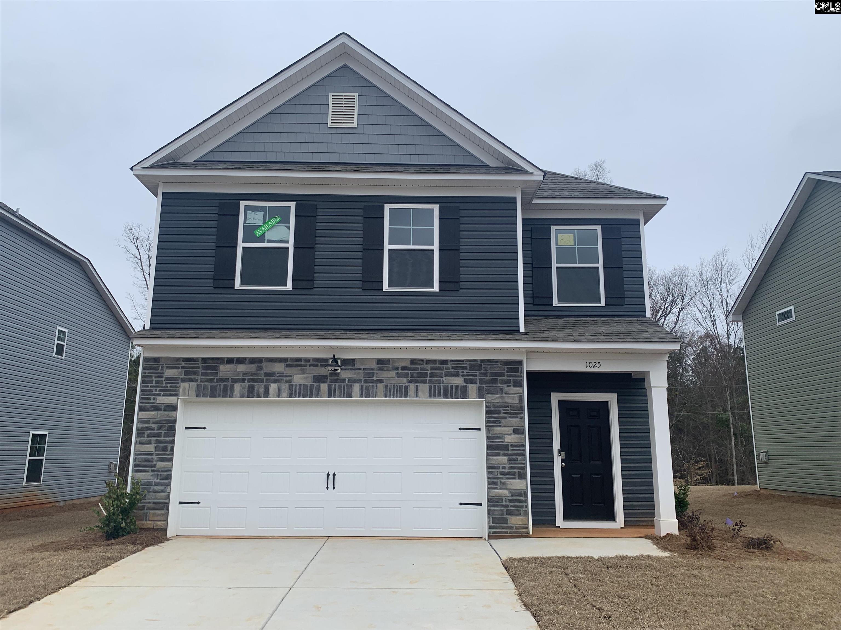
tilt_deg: +11.0
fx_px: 632
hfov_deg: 67.3
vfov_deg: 53.1
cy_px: 315
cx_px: 420
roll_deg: +0.2
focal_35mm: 26
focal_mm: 4.25
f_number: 1.8
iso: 25
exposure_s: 1/856
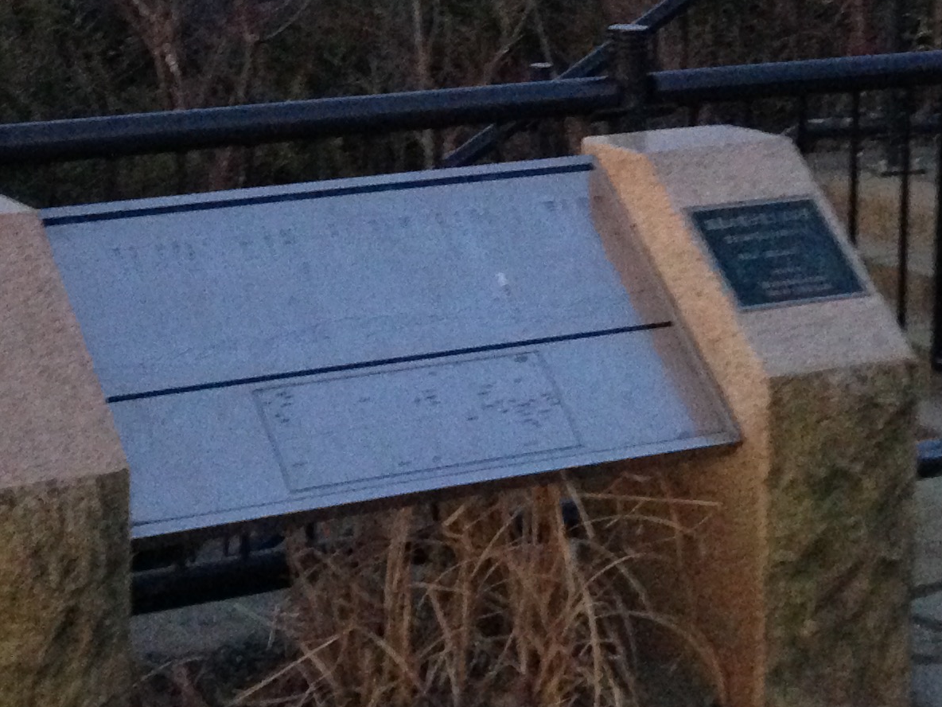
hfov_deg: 20.9
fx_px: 2476
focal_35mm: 91
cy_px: -41
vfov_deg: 15.8
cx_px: 37
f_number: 2.4
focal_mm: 4.12
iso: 400
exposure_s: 1/15
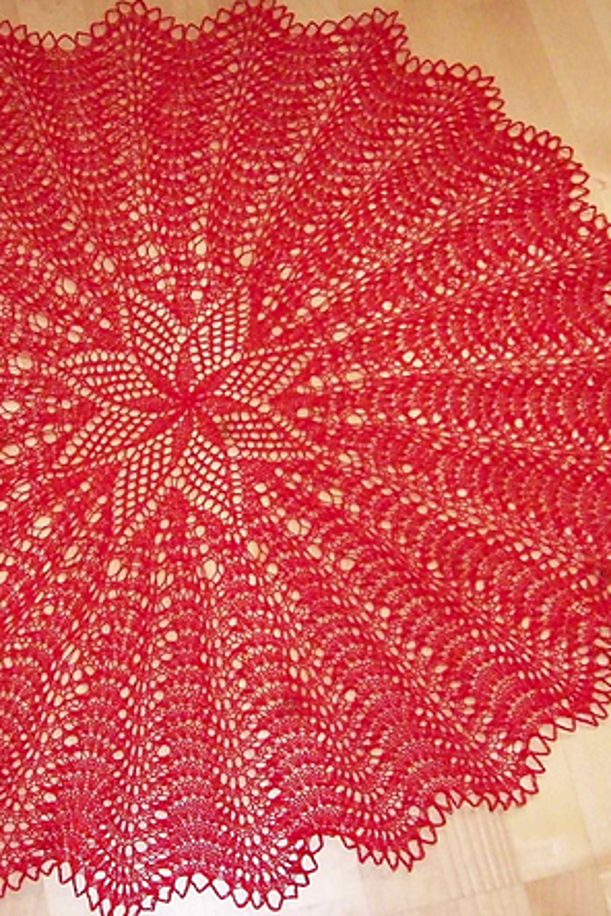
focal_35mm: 54
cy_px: 470
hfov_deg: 24.8
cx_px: 163
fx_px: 1375
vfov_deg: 36.9
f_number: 2.7
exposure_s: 1/128
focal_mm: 6
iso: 800
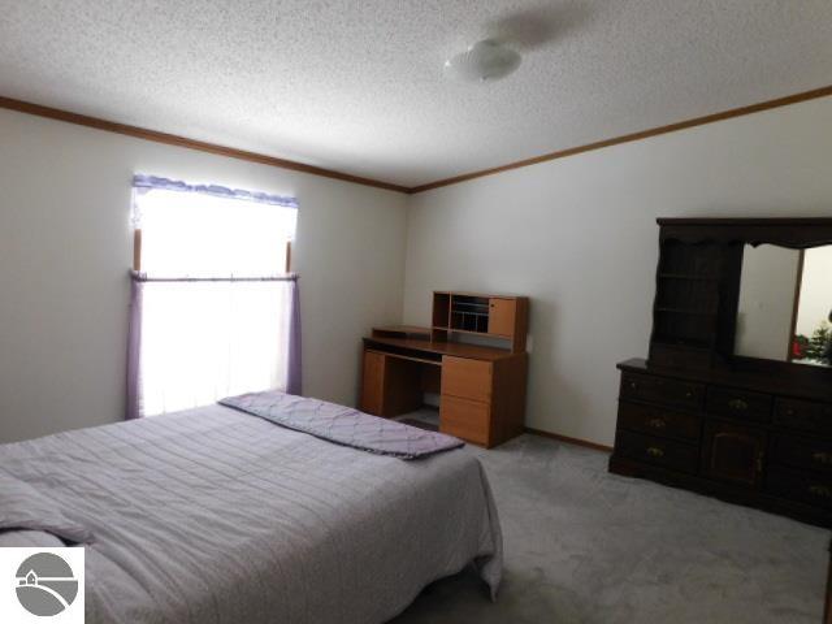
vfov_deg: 58.9
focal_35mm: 23
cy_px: 312
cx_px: 416
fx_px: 553
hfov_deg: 73.9
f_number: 3
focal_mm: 4
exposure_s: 1/13
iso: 400
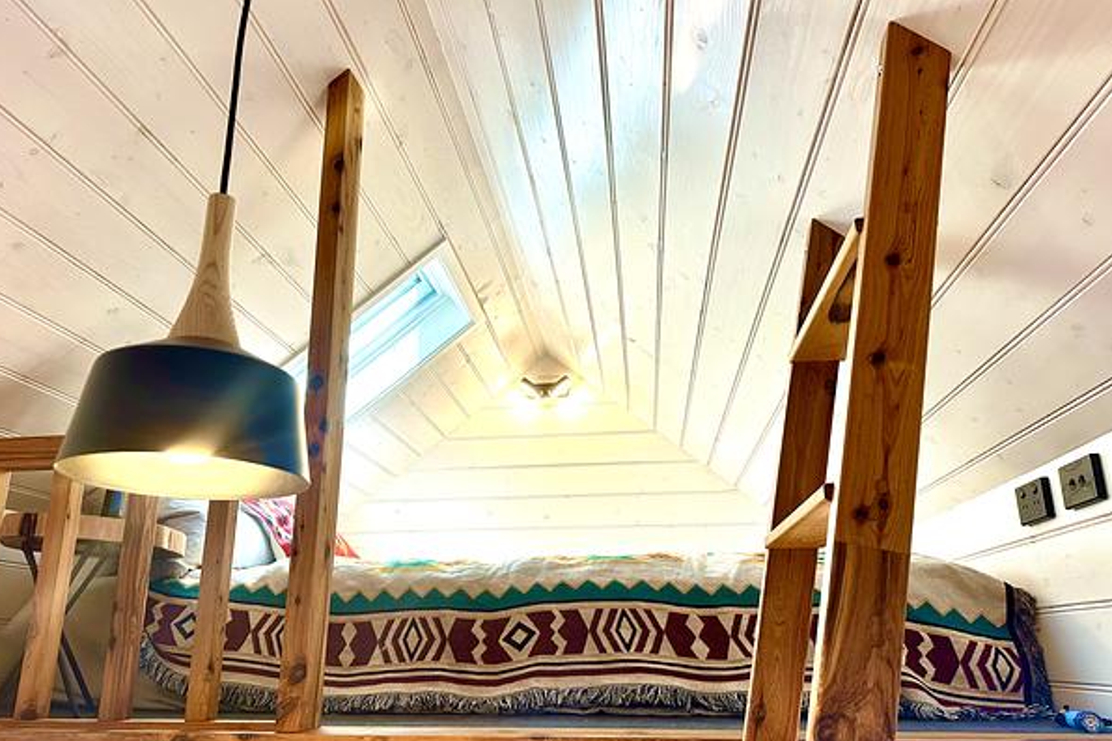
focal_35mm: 26
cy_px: 402
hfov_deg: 69.4
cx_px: 539
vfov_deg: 49.5
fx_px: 803
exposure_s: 1/100
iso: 125
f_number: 1.78
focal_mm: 6.86
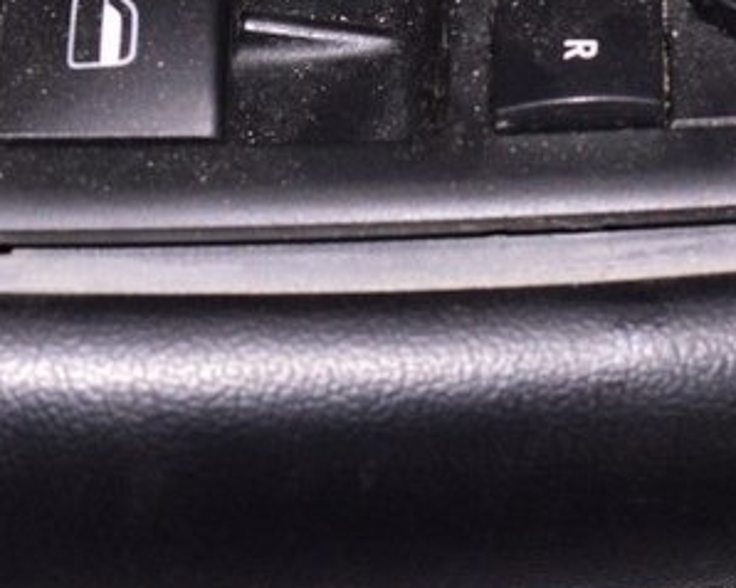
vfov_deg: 6.6
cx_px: 114
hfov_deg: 8.3
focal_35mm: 232
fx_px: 5050
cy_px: 33
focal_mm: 48
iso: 1600
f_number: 8
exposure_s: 1/160
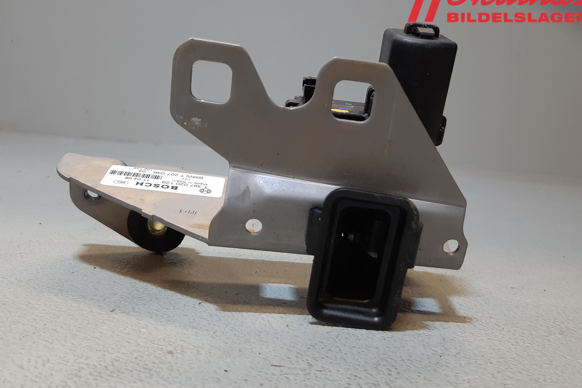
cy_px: 198
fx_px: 453
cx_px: 287
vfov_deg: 46.4
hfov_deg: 65.5
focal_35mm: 28
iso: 64
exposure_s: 1/50
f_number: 1.7
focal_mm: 3.93
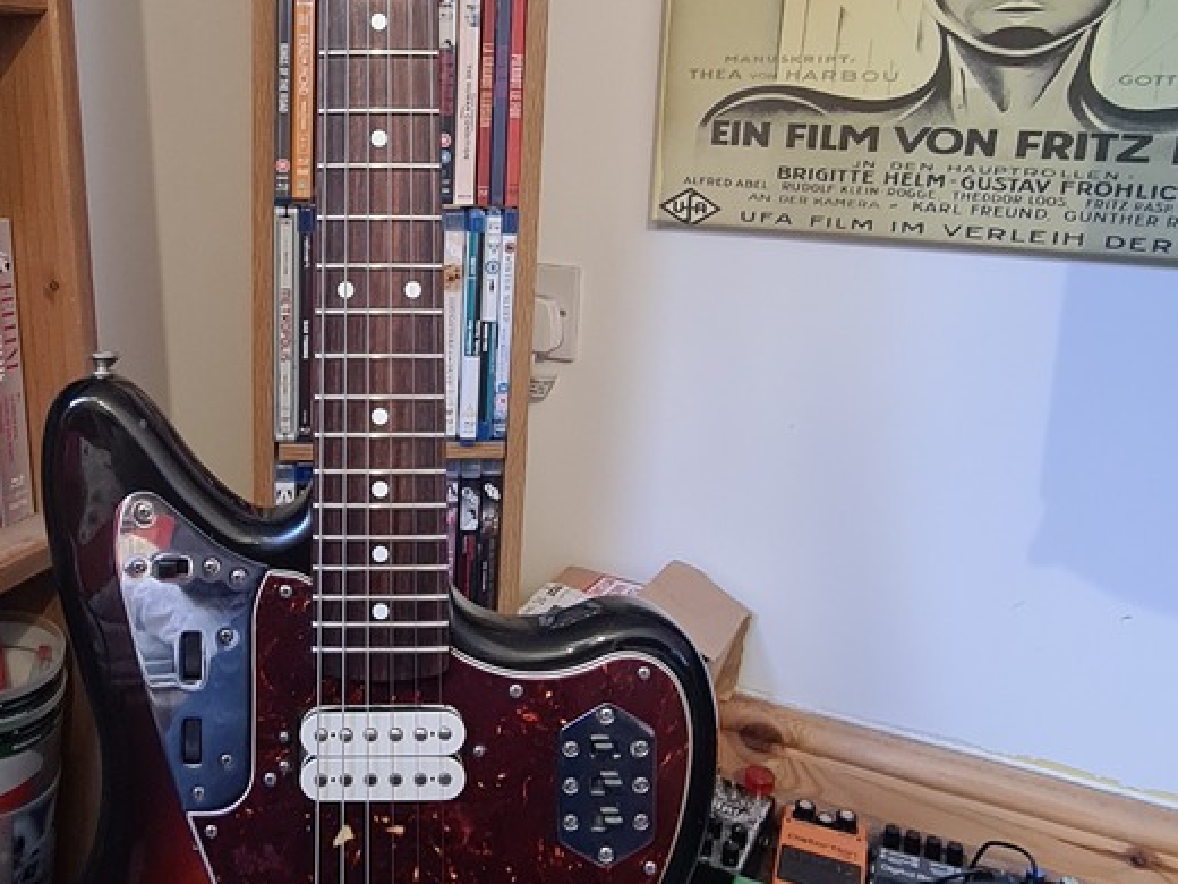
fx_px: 1021
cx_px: 387
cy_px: 311
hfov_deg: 58.5
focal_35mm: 30
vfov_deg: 46.2
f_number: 2.2
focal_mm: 2.2
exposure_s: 1/30
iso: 640
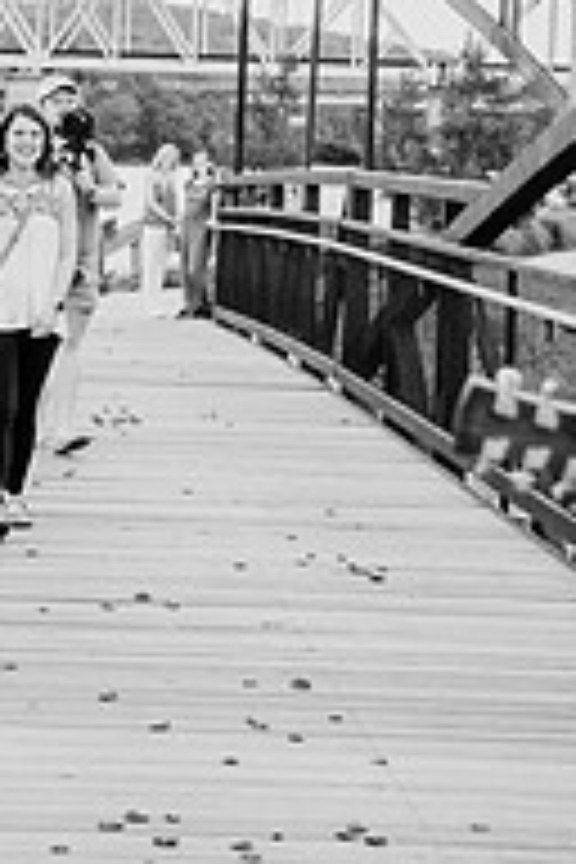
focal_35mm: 122
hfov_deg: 11.2
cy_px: 144
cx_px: 50
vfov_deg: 16.6
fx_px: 2928
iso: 400
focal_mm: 52
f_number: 4
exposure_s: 1/640
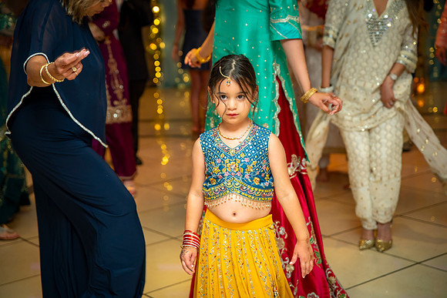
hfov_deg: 29.3
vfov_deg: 19.8
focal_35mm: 69
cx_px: 222
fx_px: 854
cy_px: 147
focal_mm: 65
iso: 1000
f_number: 2.8
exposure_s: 1/100
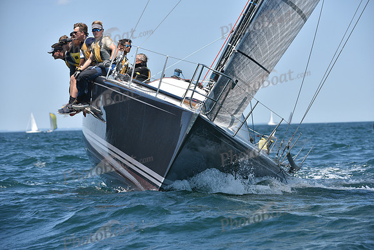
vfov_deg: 6.9
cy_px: 125
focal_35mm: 200
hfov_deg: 10.3
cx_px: 187
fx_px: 2078
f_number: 7.1
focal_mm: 200
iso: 320
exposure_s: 1/1000
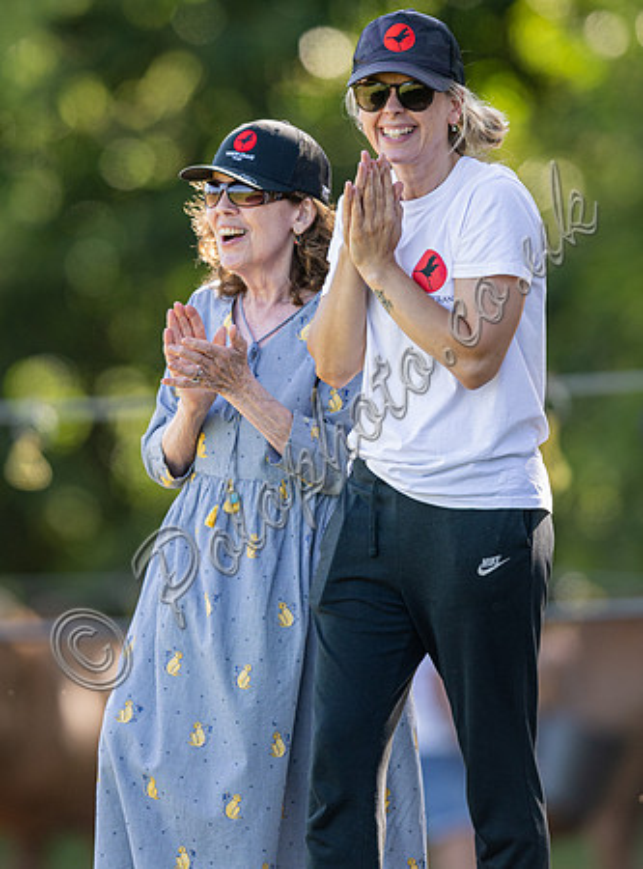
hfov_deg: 2.2
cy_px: 388
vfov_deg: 2.9
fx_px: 17029
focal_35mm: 682
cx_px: 167
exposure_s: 1/800
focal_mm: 400
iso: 400
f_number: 3.2
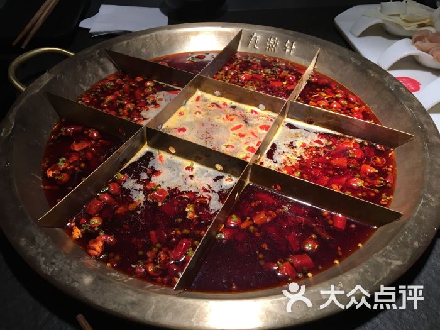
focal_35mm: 29
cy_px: 165
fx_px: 369
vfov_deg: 48.2
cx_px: 220
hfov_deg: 61.7
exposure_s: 1/33
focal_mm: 4.15
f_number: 2.2
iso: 32
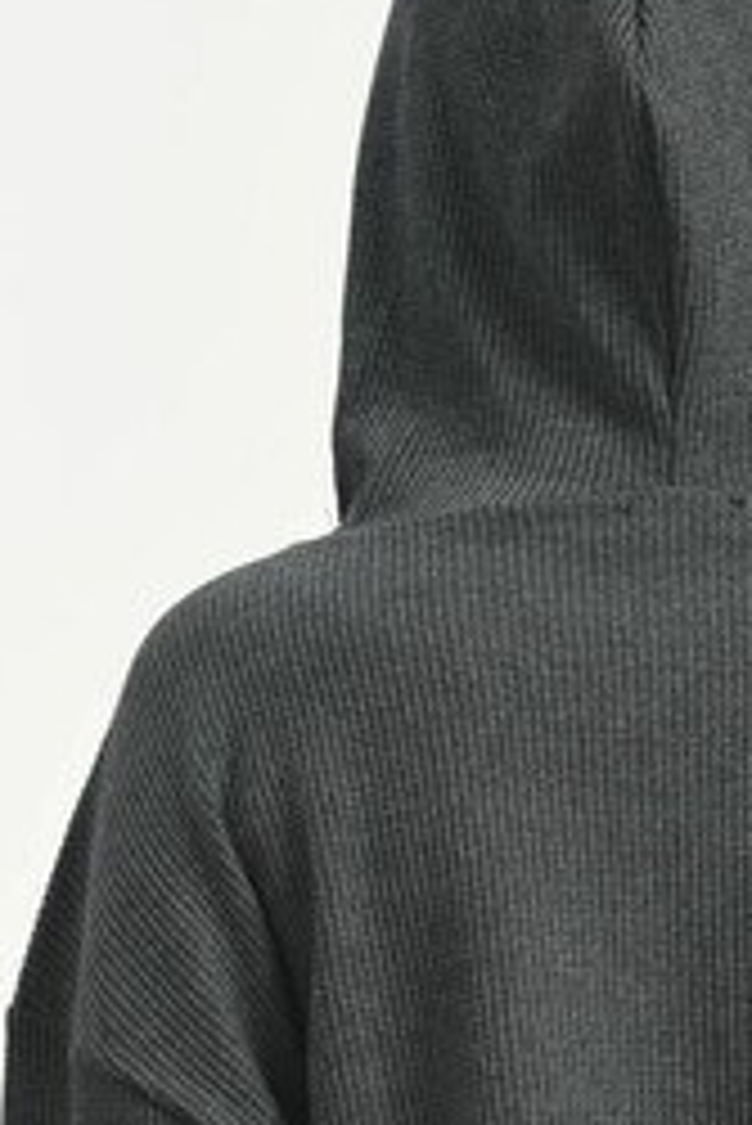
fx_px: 11733
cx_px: 608
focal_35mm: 375
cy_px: 1116
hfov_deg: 3.7
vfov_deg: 5.5
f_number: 6.3
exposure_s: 1/160
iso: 100
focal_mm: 125
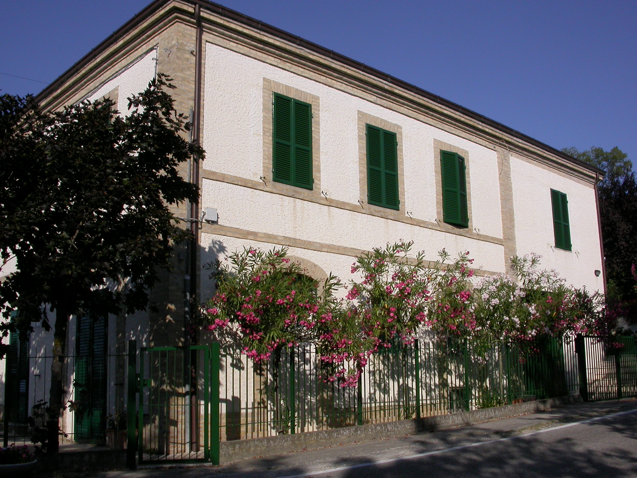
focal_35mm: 38
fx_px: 699
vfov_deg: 37.7
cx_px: 318
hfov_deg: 49.0
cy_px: 239
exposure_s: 1/544
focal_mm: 7.85
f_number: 7.5
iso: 100
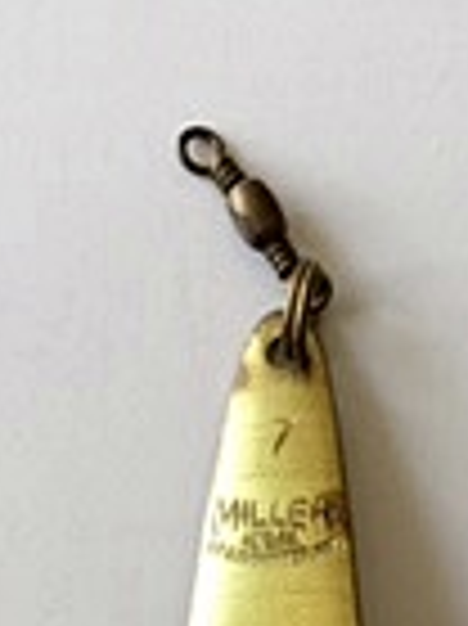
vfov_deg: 19.2
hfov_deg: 16.4
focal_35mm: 89
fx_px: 1607
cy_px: 953
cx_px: 396
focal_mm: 4.15
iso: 32
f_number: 2.2
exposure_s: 1/40
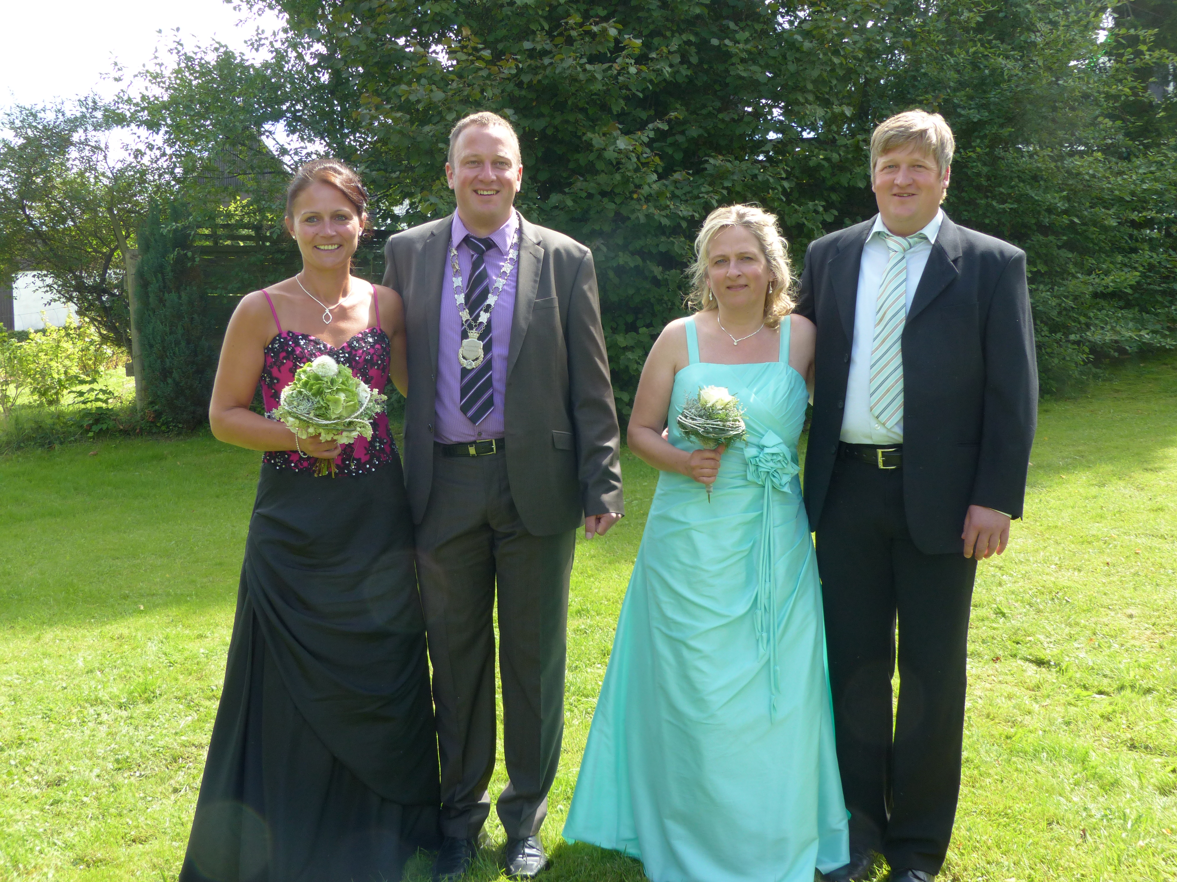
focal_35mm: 40
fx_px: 1360
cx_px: 588
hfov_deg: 46.8
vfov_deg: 36.0
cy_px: 441
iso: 100
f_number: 4
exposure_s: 1/200
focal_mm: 7.1
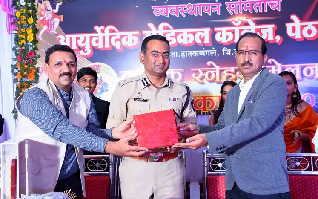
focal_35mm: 43
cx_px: 159
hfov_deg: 46.2
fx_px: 373
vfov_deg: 29.9
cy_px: 97
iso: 500
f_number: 6.3
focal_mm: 28
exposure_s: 1/125
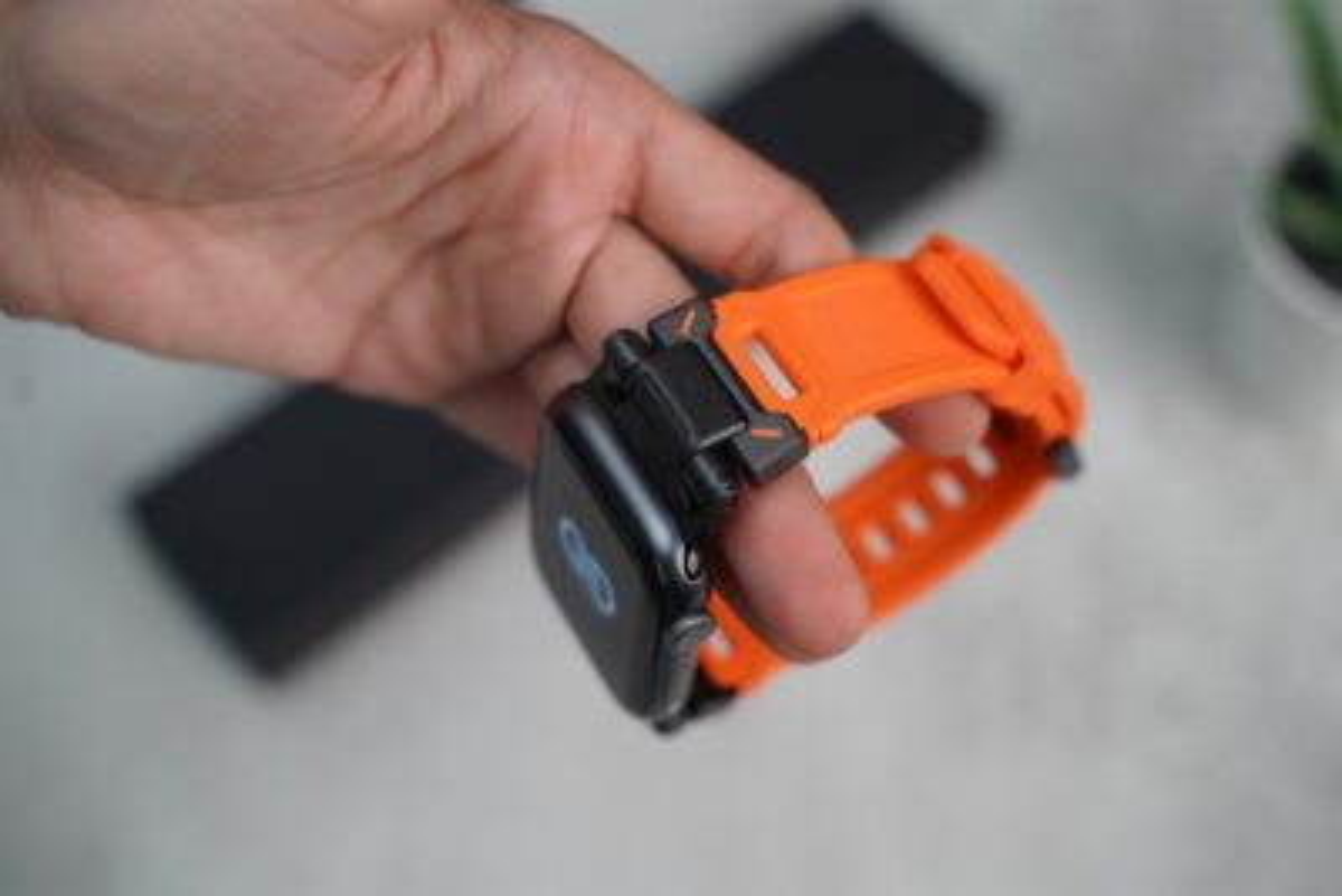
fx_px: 1939
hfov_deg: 38.2
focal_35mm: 52
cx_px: 671
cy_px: 448
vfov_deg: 26.0
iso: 1600
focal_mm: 52
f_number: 4
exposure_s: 1/160
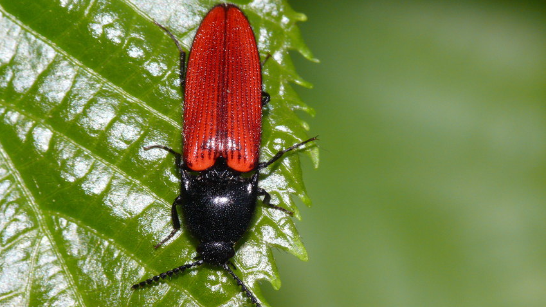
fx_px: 5008
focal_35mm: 346
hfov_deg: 6.2
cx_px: 272
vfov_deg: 3.5
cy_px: 178
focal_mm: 66.8
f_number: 11
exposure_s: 1/250
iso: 200
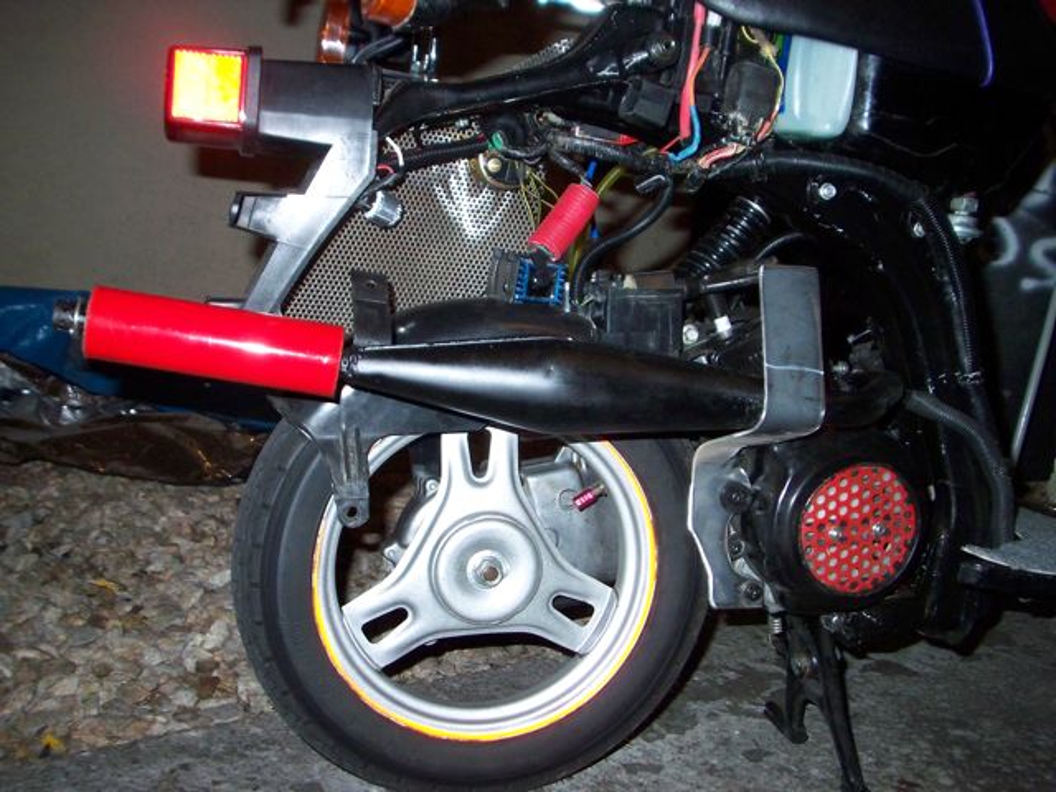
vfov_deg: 37.7
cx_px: 528
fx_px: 1159
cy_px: 396
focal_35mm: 38
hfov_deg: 49.0
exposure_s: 1/60
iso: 200
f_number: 3.9
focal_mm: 6.3
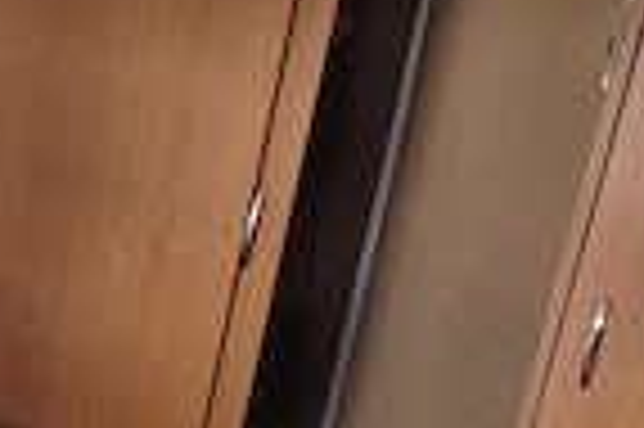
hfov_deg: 17.2
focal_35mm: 105
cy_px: 437
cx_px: -383
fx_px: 1876
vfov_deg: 12.8
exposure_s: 1/25
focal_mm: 5.25
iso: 913
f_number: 1.75
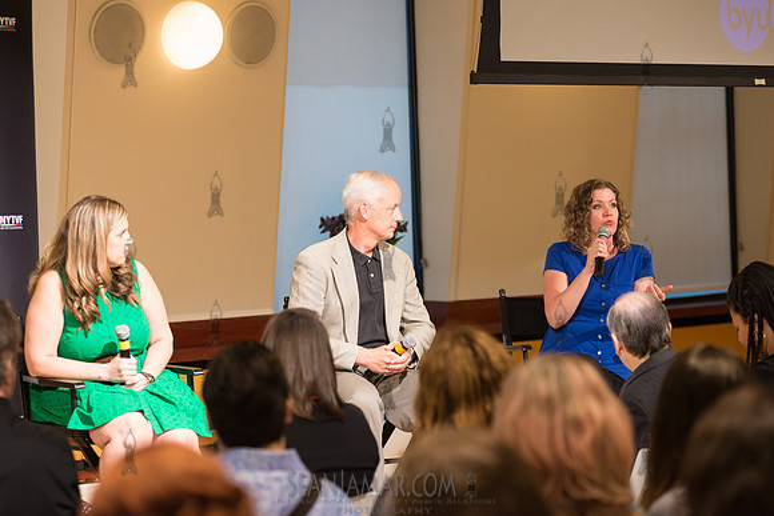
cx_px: 387
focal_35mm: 112
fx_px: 2408
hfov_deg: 18.3
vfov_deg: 12.2
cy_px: 258
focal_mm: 112
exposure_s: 1/125
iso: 2500
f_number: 4
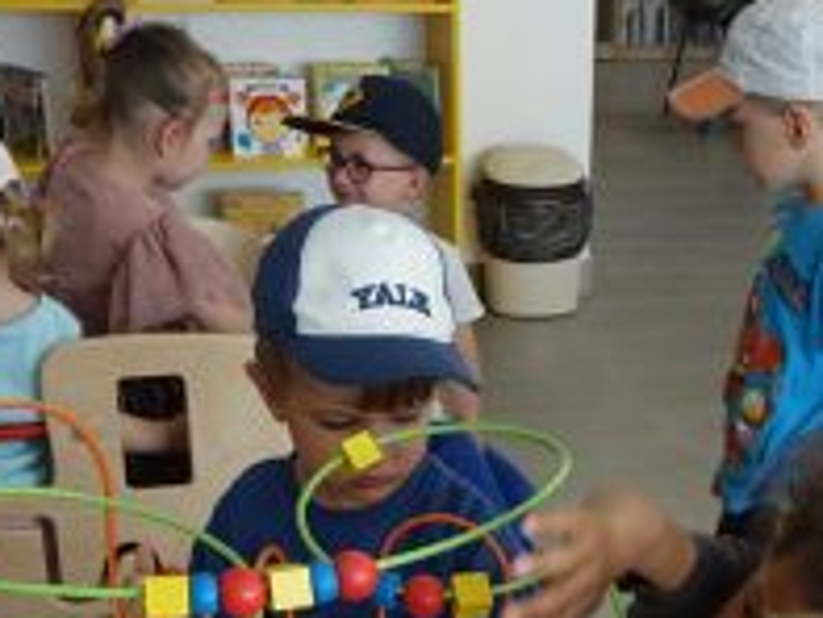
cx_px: 677
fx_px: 1784
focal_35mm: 75
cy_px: 787
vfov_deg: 18.4
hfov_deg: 25.5
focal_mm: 8.8
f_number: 2.8
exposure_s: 1/80
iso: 125
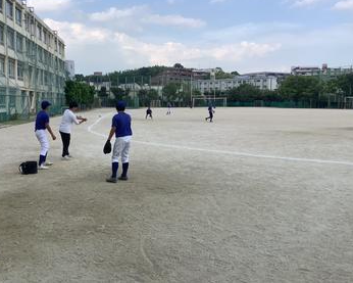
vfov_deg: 42.2
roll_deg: -0.2
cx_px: 159
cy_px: 131
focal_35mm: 35
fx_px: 366
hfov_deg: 51.4
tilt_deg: -5.4
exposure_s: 1/652
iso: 25
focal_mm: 3.3
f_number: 2.4
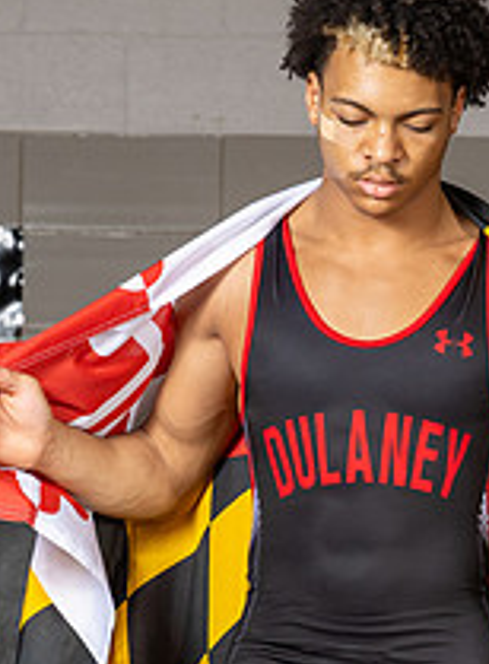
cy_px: 419
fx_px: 5906
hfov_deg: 4.7
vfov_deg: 6.4
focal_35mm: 310
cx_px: 462
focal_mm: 70
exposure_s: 1/100
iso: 200
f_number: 4.5
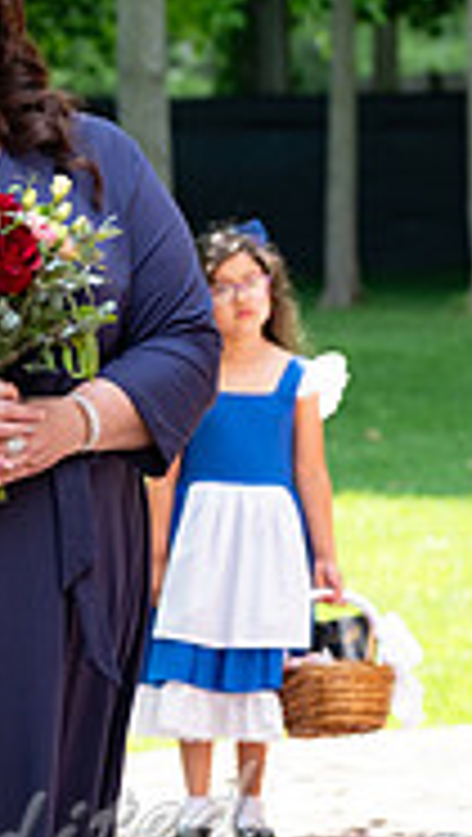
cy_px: 108
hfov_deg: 4.8
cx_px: -54
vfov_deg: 8.6
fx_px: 5570
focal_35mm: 251
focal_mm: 66
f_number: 3.6
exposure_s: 1/200
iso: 250
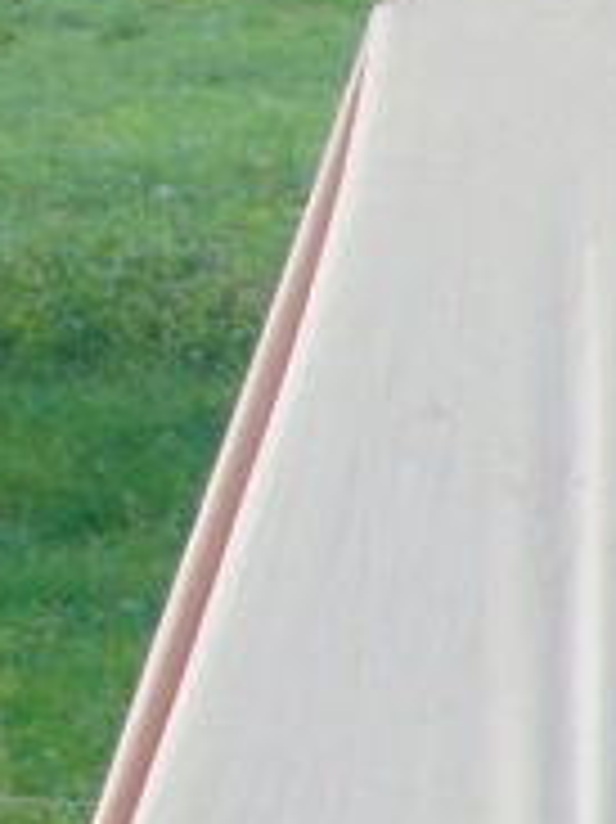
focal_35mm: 218
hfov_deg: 6.2
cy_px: 905
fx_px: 5179
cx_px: 1974
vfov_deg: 9.0
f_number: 3.3
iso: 80
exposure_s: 1/250
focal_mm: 6.9
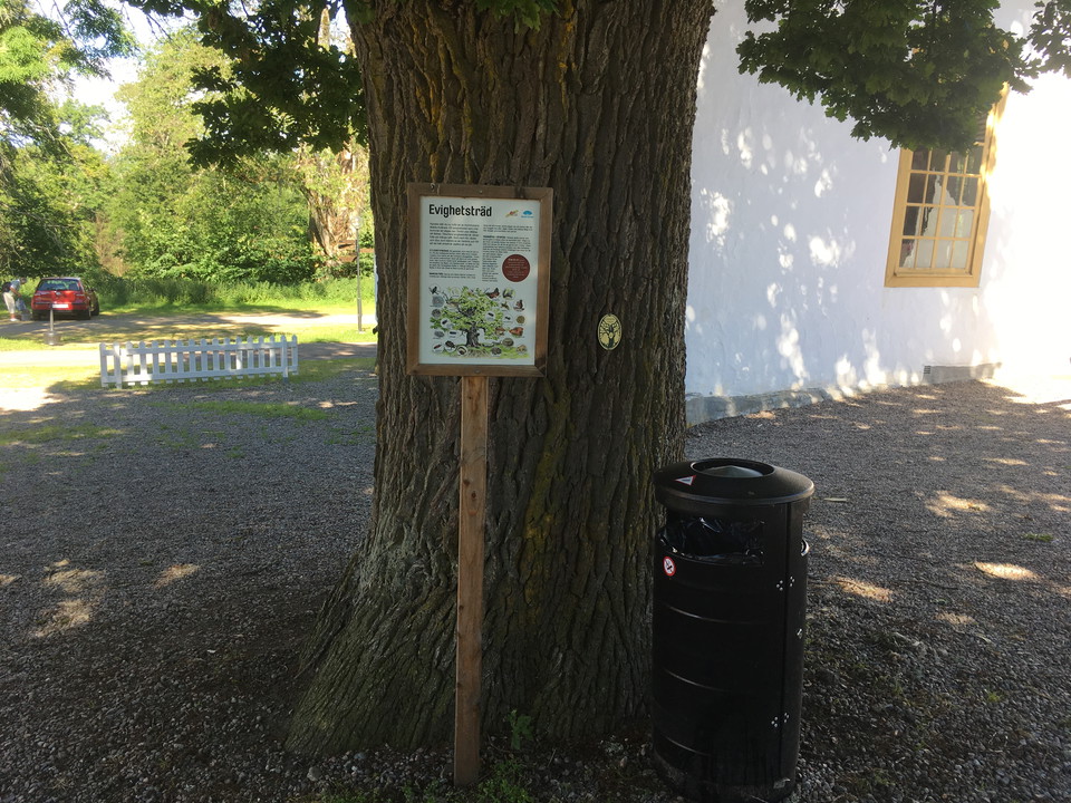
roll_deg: -1.9
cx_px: 536
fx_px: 897
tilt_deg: -10.2
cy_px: 402
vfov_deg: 48.2
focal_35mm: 29
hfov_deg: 61.7
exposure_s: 1/269
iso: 25
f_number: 2.2
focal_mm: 4.15
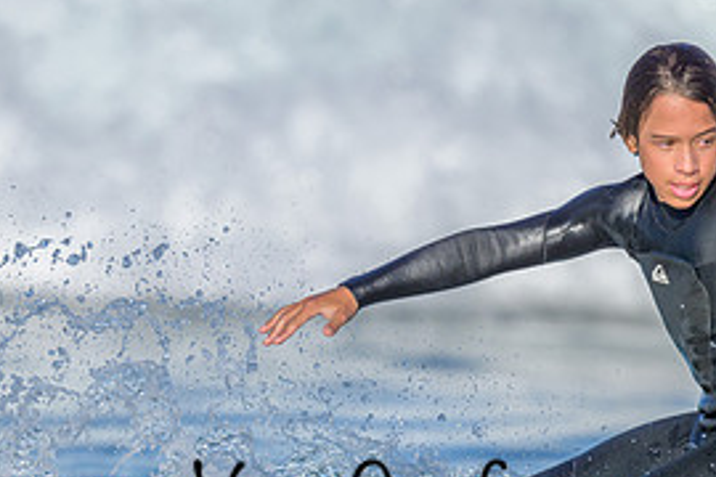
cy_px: 493
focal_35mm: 1771
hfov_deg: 1.2
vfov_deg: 0.8
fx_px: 35220
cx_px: 444
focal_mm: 800
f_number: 6.3
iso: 200
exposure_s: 1/2000
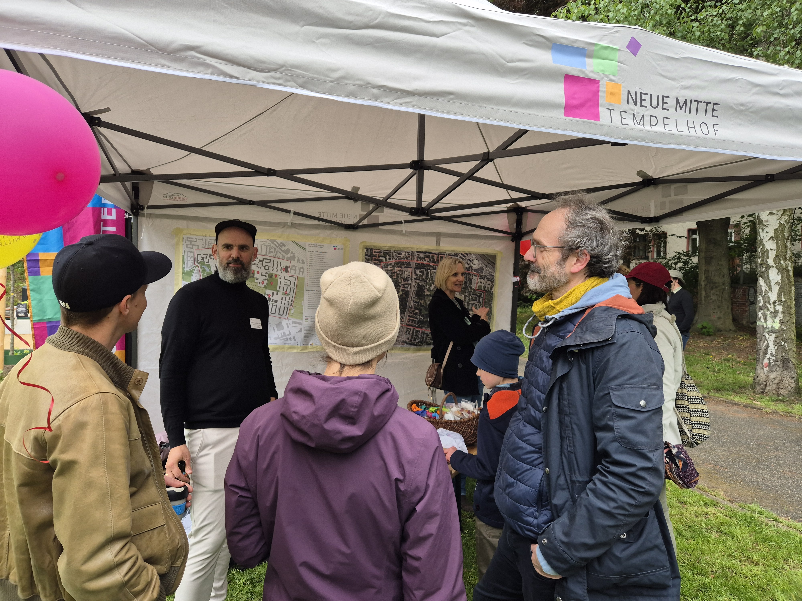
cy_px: 300
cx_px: 401
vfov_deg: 58.9
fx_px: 533
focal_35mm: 23
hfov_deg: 73.9
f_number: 1.8
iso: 32
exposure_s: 1/180
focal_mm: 5.4
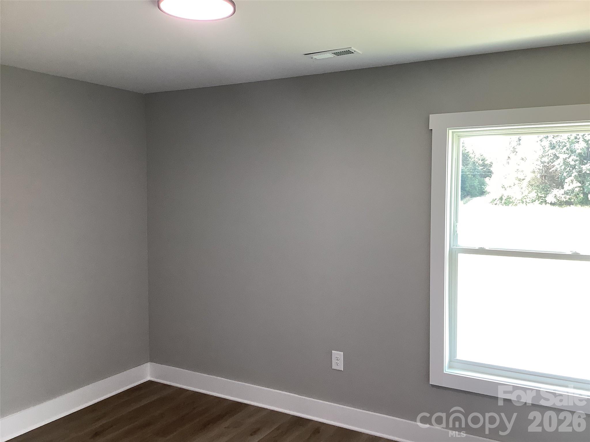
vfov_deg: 45.4
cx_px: 295
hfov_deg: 58.4
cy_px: 221
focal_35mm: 31
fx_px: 528
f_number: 2.4
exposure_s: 1/60
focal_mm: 3.3
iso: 64
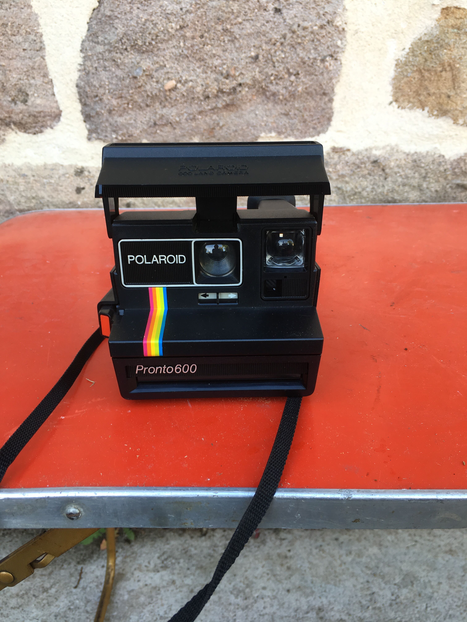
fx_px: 522
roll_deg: +1.2
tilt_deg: -21.7
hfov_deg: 48.2
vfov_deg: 61.7
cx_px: 234
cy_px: 311
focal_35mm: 29
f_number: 2.2
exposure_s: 1/50
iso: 25
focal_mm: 4.15
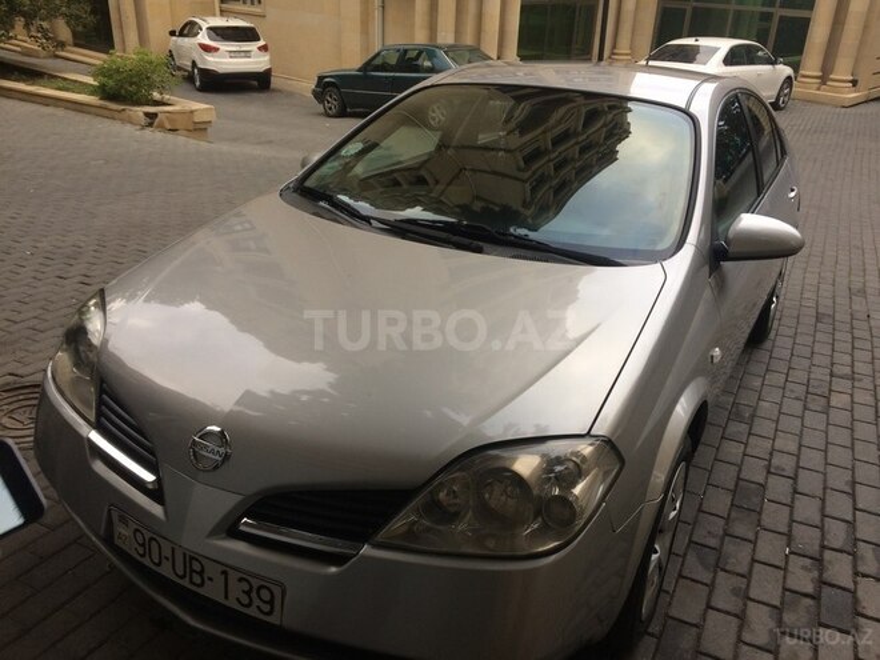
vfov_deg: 48.2
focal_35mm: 29
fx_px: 737
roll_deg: -2.1
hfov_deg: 61.7
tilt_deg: -27.5
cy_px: 330
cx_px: 440
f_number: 2.2
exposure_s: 1/100
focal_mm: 4.15
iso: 50
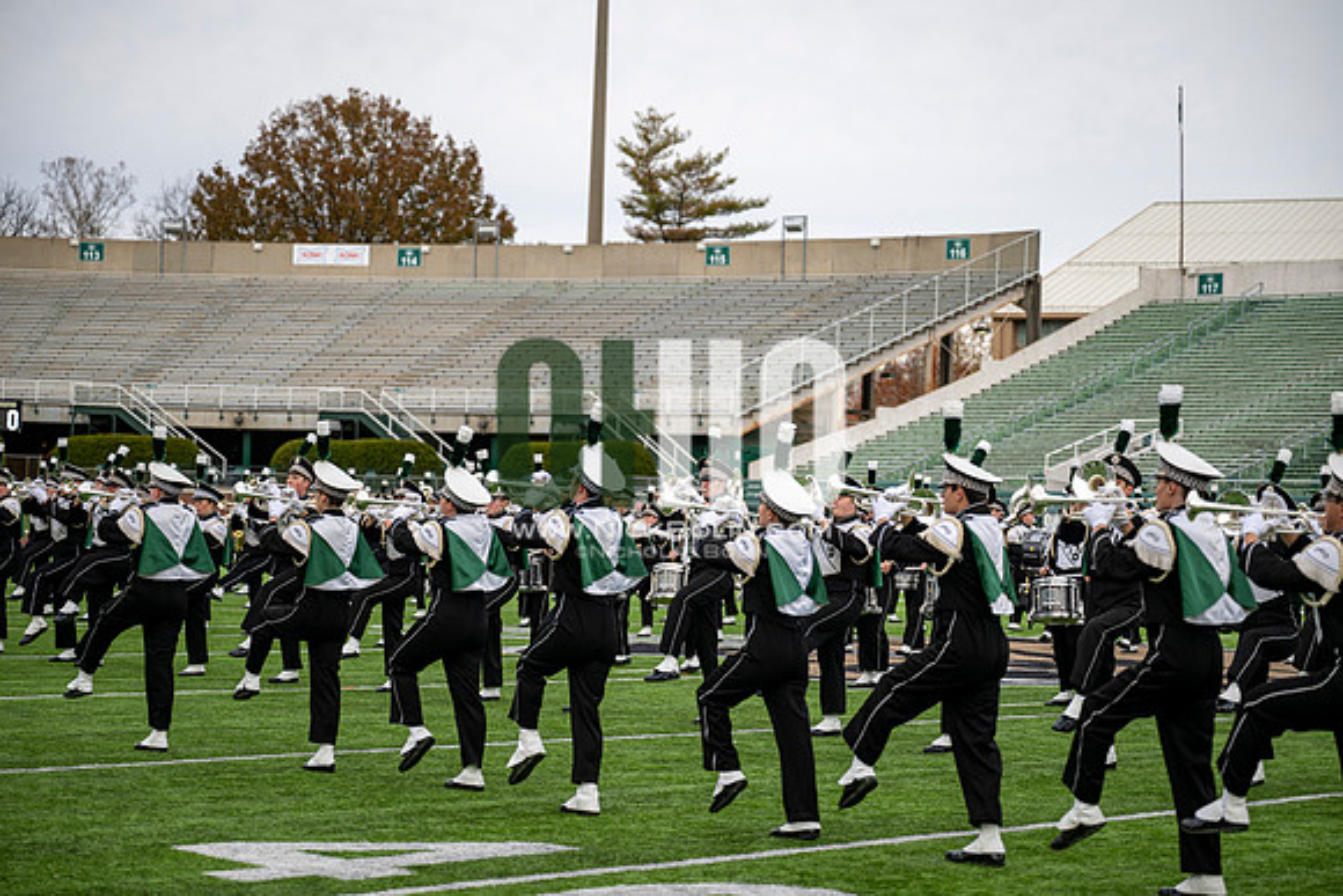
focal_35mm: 70
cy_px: 448
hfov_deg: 28.8
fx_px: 2612
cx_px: 672
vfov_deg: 19.5
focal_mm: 70
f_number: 2.8
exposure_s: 1/500
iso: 125
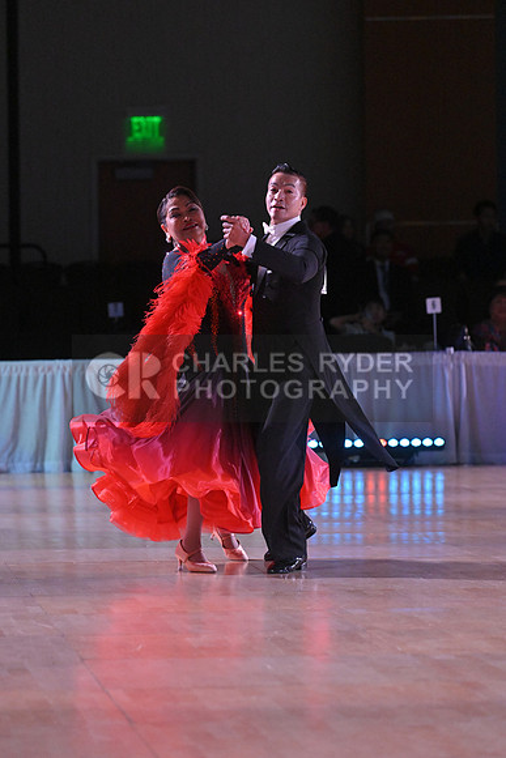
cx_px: 253
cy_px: 379
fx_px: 4214
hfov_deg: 6.9
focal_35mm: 200
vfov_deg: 10.3
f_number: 5.6
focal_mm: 200
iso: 4000
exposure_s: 1/400
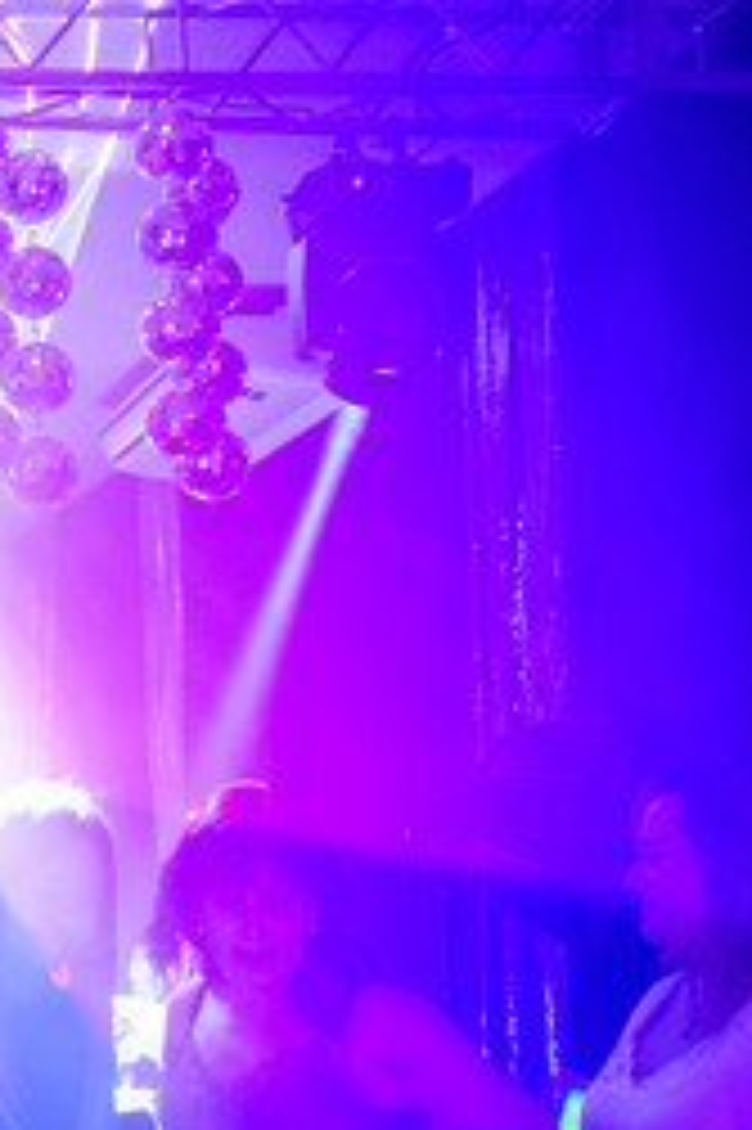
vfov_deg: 30.9
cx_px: -468
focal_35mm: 65
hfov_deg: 18.0
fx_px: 2039
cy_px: 637
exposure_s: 1/40
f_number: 2.8
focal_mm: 17
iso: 3200
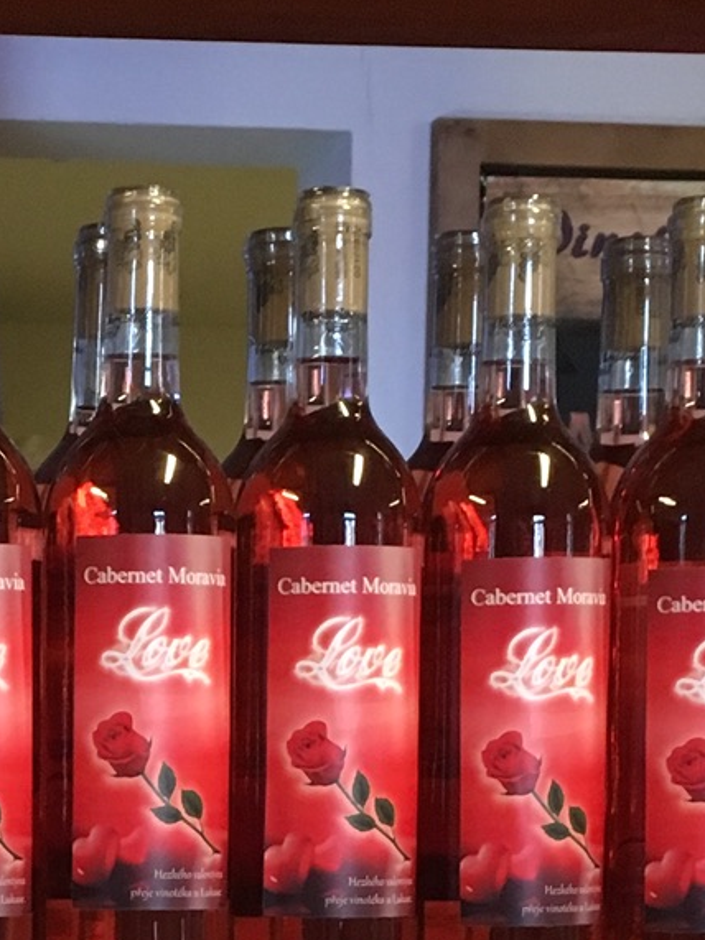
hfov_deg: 13.9
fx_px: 2825
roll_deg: +0.6
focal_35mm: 104
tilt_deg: -3.2
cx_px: -59
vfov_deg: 18.4
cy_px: 963
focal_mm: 4.15
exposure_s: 1/33
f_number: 2.2
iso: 200
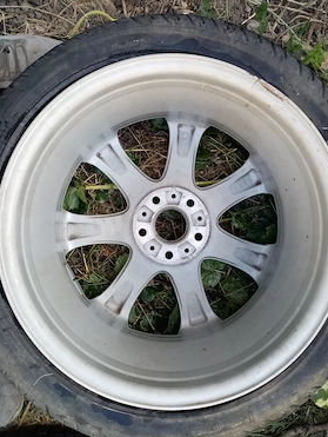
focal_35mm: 28
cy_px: 205
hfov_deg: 49.8
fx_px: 353
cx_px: 174
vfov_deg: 63.3
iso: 115
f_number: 1.8
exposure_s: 1/100
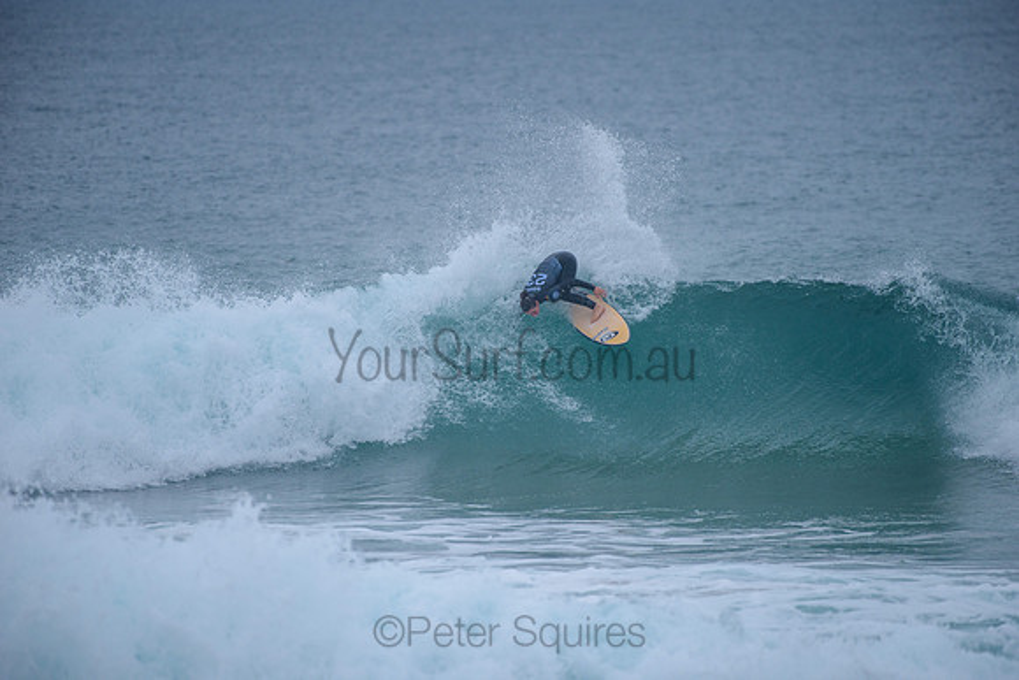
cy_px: 340
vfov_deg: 2.8
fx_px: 14155
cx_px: 510
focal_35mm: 500
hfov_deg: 4.1
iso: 360
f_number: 5.6
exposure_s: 1/2000
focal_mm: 500
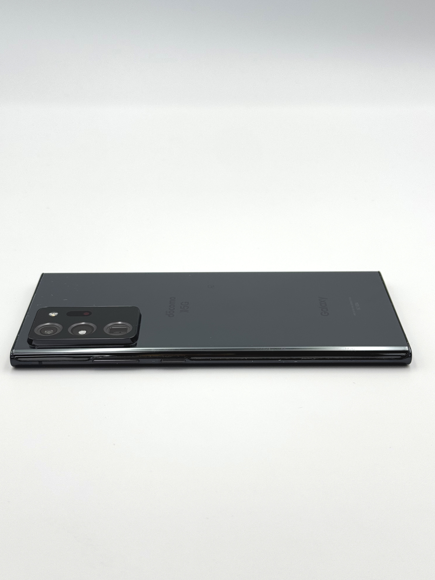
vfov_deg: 38.9
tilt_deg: -28.6
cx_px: 214
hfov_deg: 29.7
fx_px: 821
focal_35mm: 49
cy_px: 293
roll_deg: -0.5
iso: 64
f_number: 1.78
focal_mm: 6.76
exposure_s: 1/409
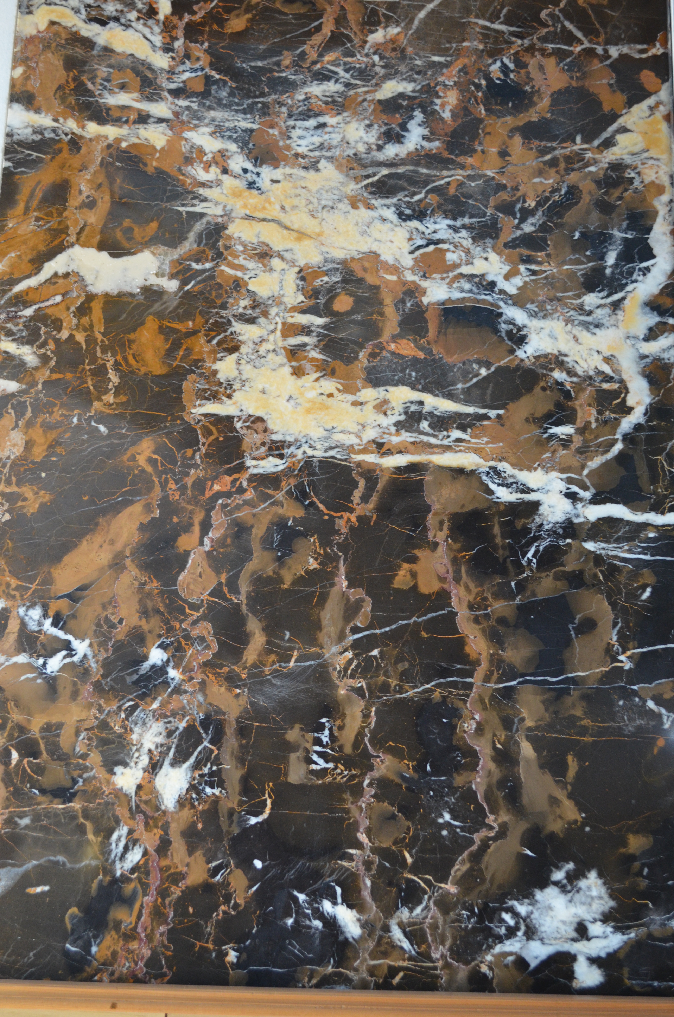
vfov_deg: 41.2
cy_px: 508
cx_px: 337
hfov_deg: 28.0
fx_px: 1354
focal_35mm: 48
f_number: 4.8
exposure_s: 1/60
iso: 800
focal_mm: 32
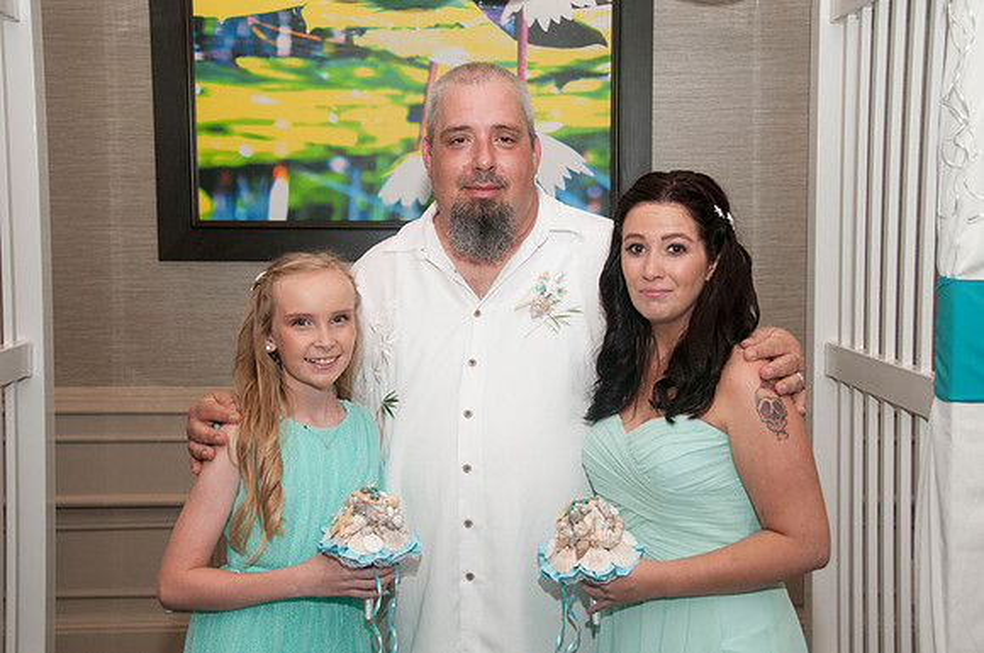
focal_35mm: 52
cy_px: 326
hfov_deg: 37.9
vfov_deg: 25.7
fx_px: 1433
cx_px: 492
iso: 400
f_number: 5.6
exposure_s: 1/60
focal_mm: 35
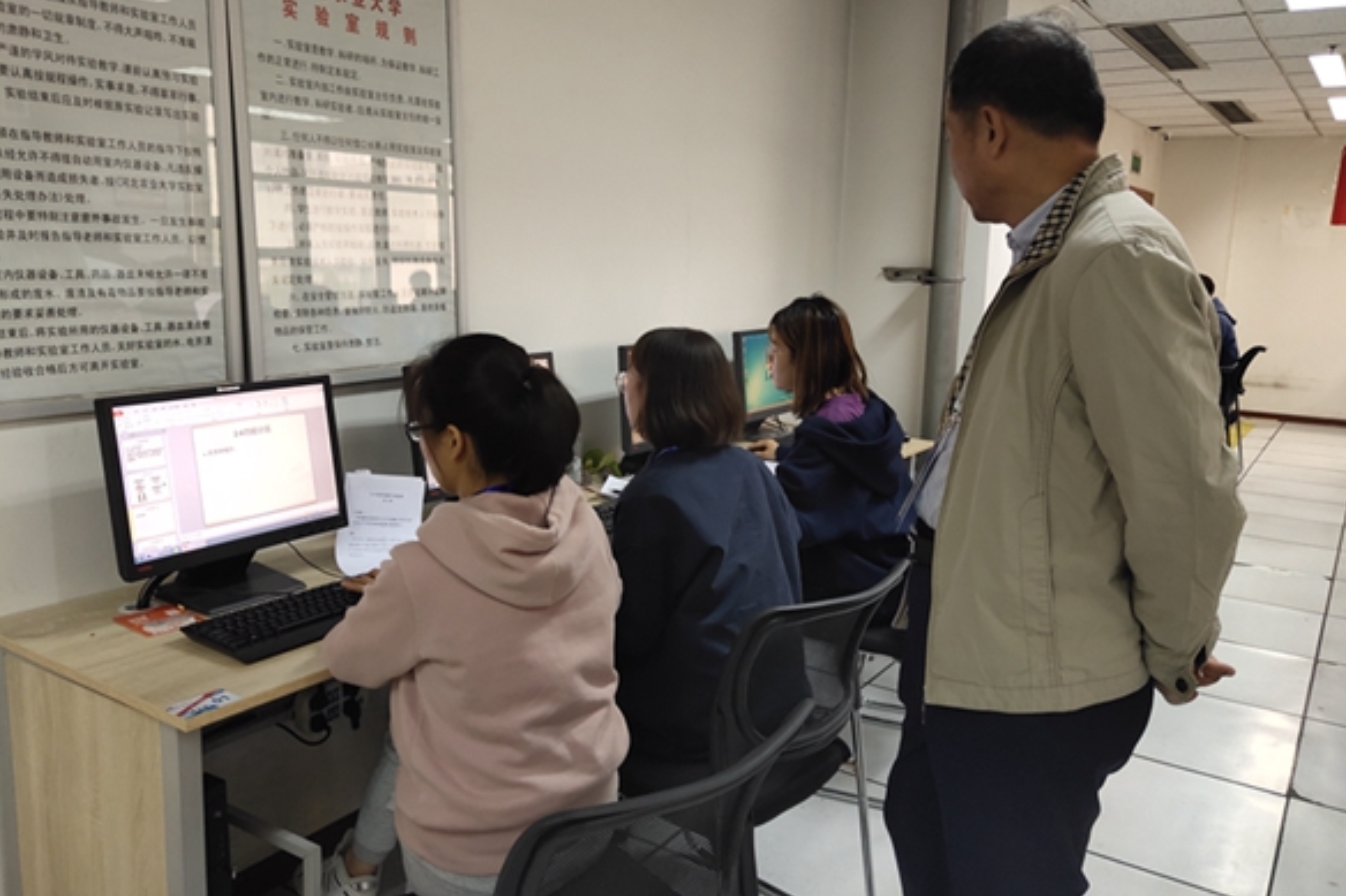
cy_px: 428
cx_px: 685
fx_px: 1159
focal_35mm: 31
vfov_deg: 42.3
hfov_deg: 60.3
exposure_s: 1/50
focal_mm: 4.27
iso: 231
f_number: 1.8
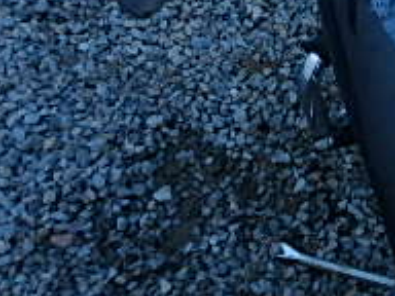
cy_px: -64
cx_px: 486
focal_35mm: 70
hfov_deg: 24.8
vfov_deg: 19.7
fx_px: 799
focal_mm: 3.7
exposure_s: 1/125
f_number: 3.5
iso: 125
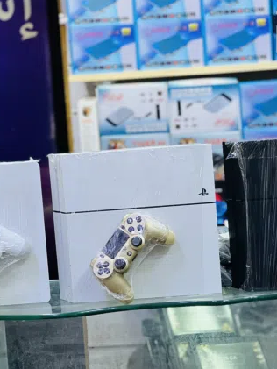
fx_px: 1248
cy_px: 181
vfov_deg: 16.8
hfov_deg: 12.7
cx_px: 145
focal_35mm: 117
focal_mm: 9
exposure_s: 1/33
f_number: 2.8
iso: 125
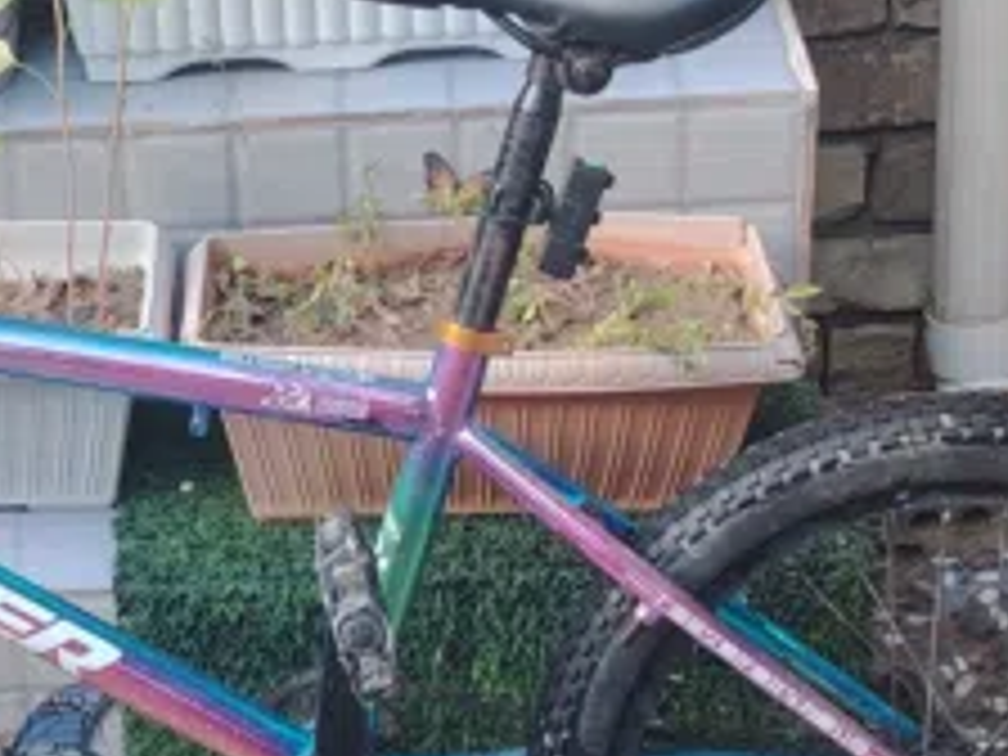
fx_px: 2912
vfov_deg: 14.8
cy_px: 387
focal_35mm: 100
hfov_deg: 19.4
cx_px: 207
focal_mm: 5.25
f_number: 1.75
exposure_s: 1/100
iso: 1241
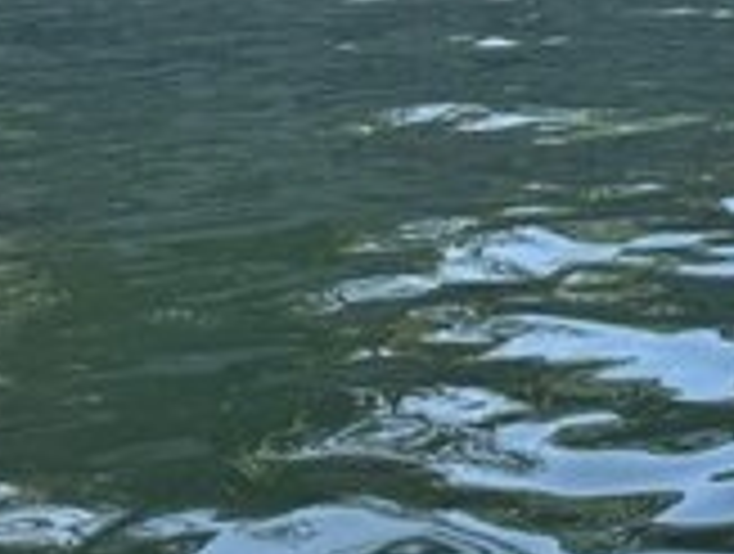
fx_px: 1998
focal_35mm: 94
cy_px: -324
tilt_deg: +2.1
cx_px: 1369
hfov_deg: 16.8
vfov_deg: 14.5
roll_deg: -0.8
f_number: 1.78
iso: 80
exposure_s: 1/2041
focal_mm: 6.76
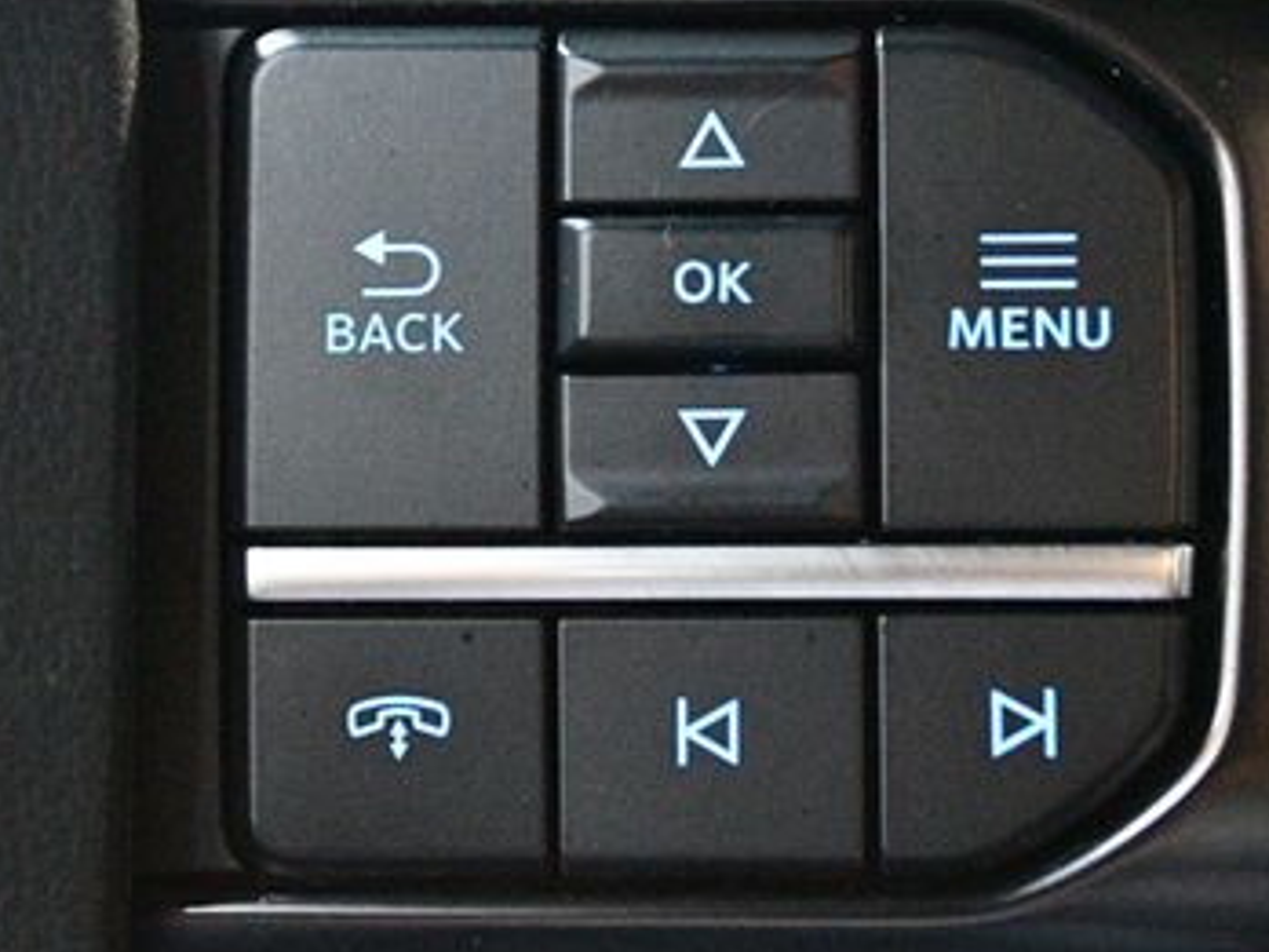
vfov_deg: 16.0
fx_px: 3373
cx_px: 598
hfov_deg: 21.3
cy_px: 365
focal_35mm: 92
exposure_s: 1/25
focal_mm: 35
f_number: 5
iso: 12800
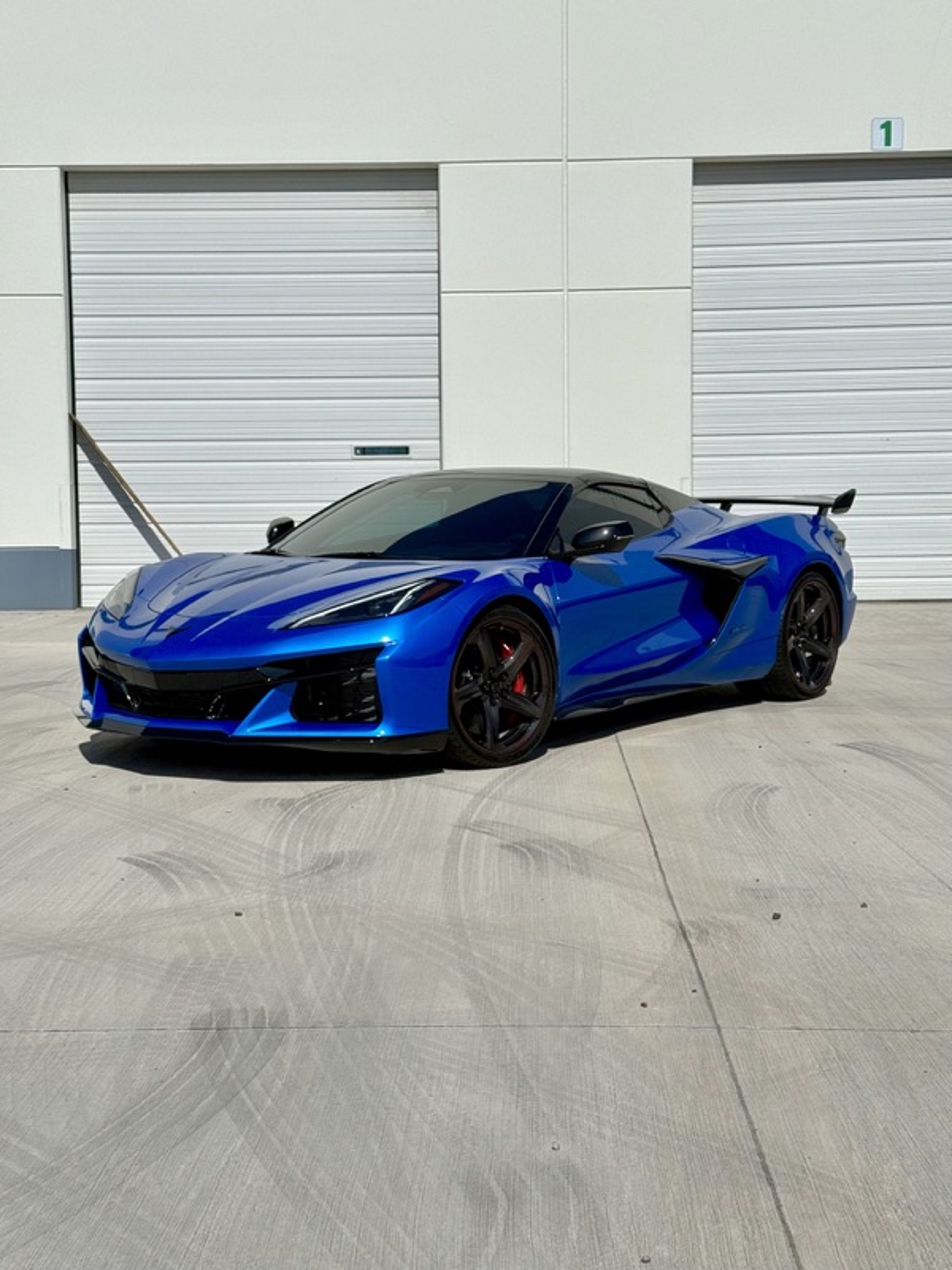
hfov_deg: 30.3
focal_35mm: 48
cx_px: 476
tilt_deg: -2.5
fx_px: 1760
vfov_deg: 39.7
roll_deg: +0.5
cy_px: 635
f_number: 1.78
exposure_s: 1/16129
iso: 50
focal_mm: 6.76
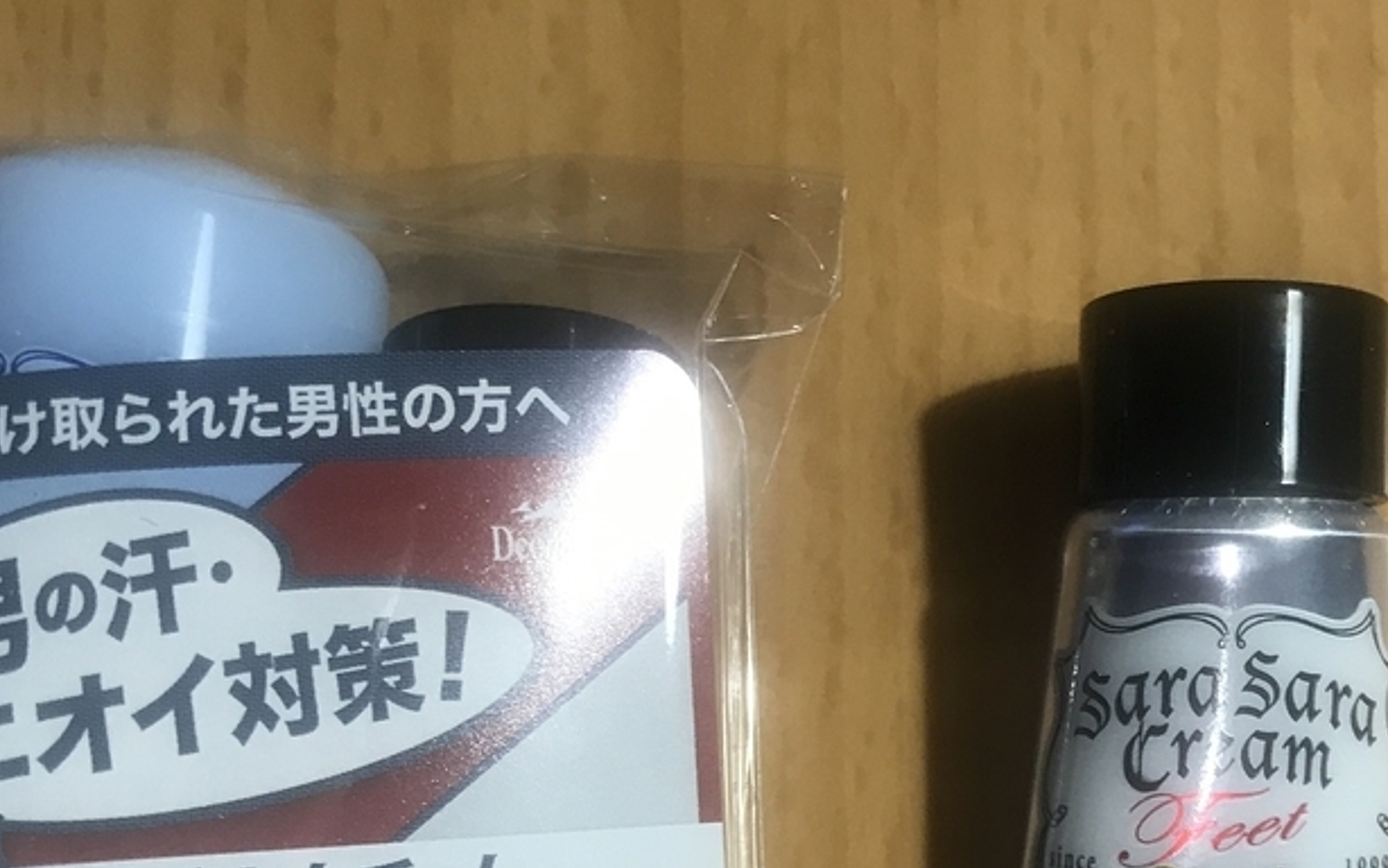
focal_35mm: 58
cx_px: 834
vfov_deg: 21.6
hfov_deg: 35.0
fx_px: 2194
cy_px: 863
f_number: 1.8
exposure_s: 1/24
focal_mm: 3.99
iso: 40
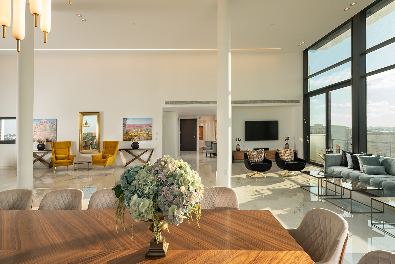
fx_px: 208
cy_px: 129
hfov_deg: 86.8
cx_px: 206
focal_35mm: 19
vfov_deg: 64.6
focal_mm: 18
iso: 200
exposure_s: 1/125
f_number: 9
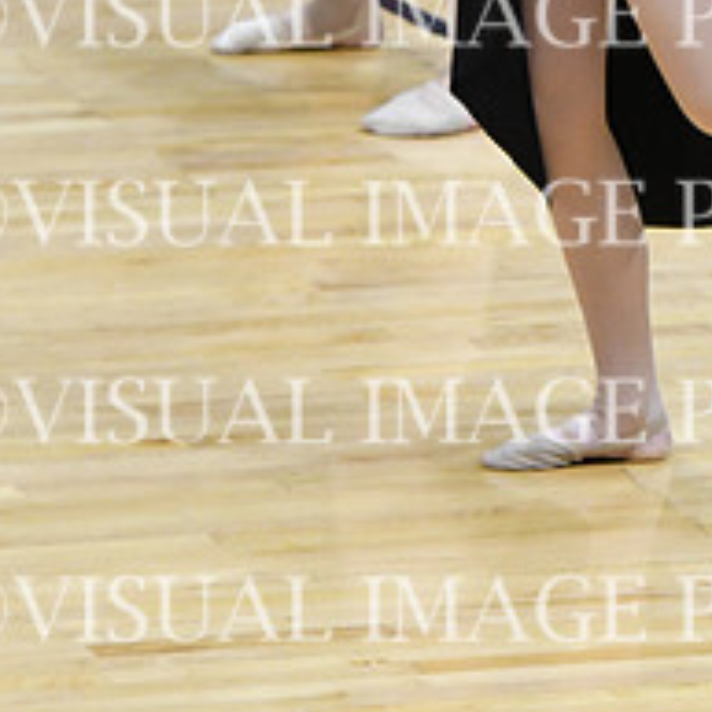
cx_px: 651
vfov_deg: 3.1
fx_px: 13357
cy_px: -85
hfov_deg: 3.1
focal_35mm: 574
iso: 4000
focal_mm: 150
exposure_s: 1/400
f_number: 3.5
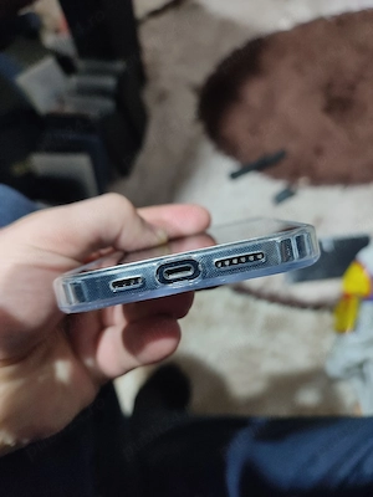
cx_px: 186
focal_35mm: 25
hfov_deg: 54.9
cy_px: 248
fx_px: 359
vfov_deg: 69.4
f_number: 1.9
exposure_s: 1/20
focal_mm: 6.04
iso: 630
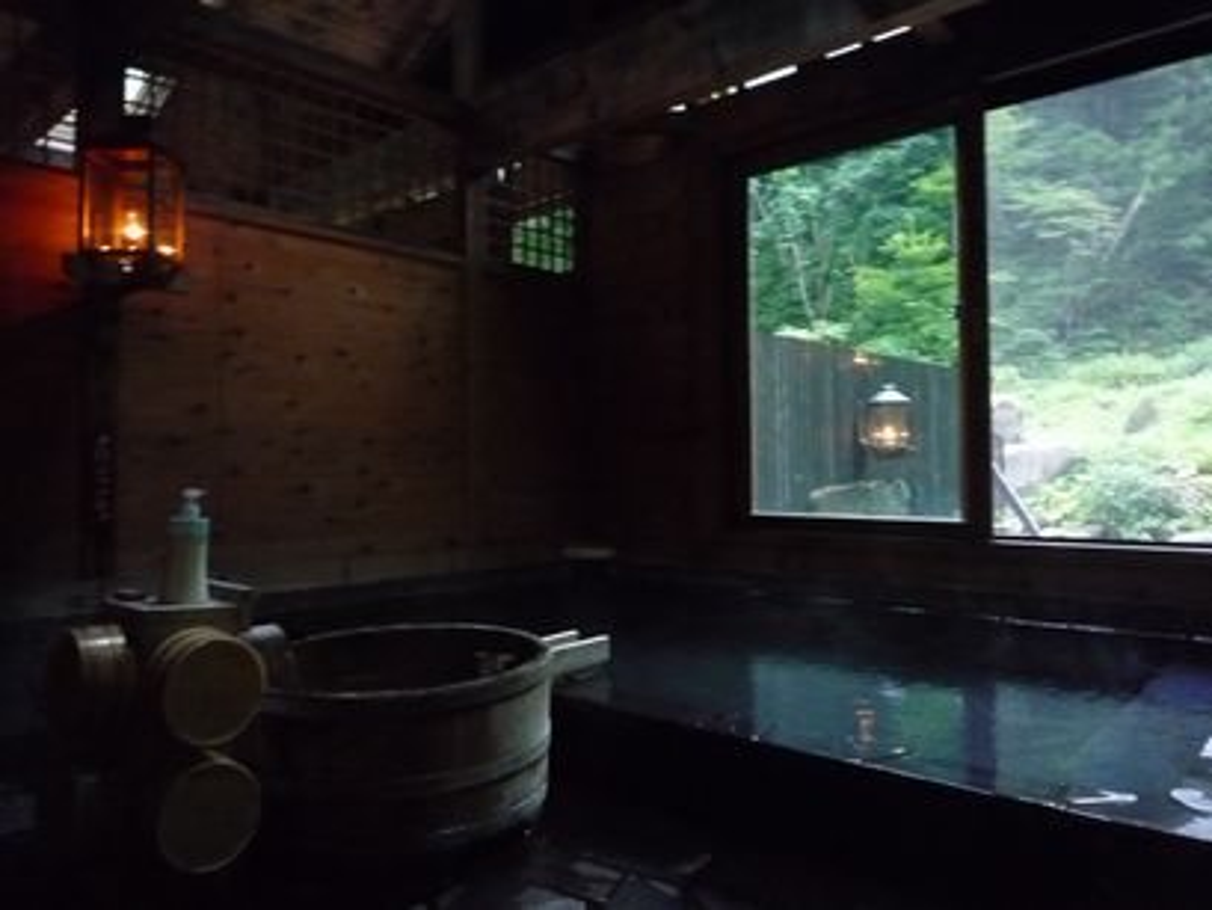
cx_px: 606
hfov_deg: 69.4
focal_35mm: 25
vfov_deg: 54.9
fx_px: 876
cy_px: 455
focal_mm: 4.4
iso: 800
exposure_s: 1/8
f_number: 2.8
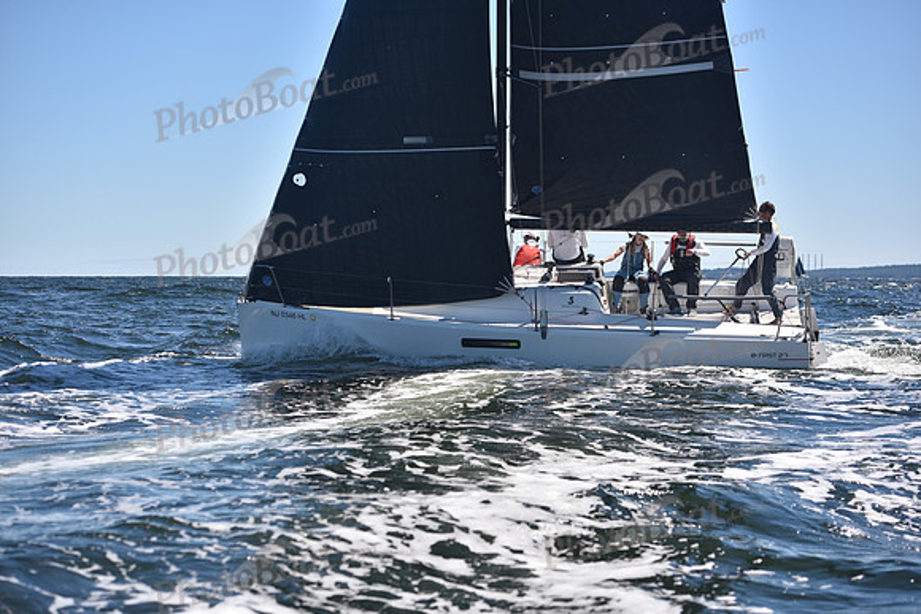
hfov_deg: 28.8
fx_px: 1791
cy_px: 307
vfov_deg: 19.5
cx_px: 460
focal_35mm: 70
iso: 200
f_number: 4
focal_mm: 70
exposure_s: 1/1000
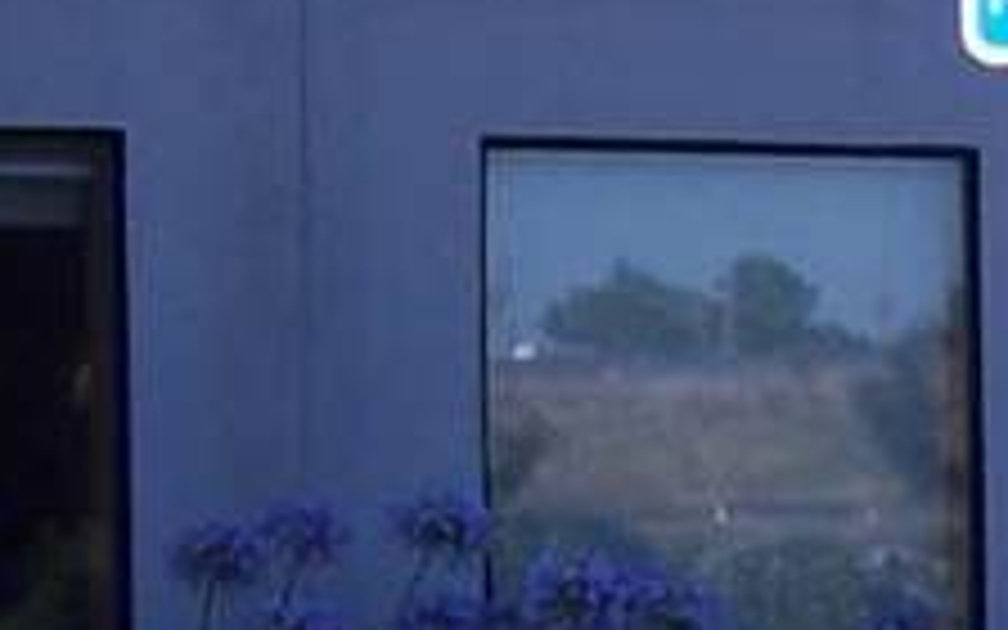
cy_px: 400
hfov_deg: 9.0
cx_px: 1242
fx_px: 6318
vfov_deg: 5.7
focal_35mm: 230
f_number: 2.8
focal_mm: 6.3
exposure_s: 1/750
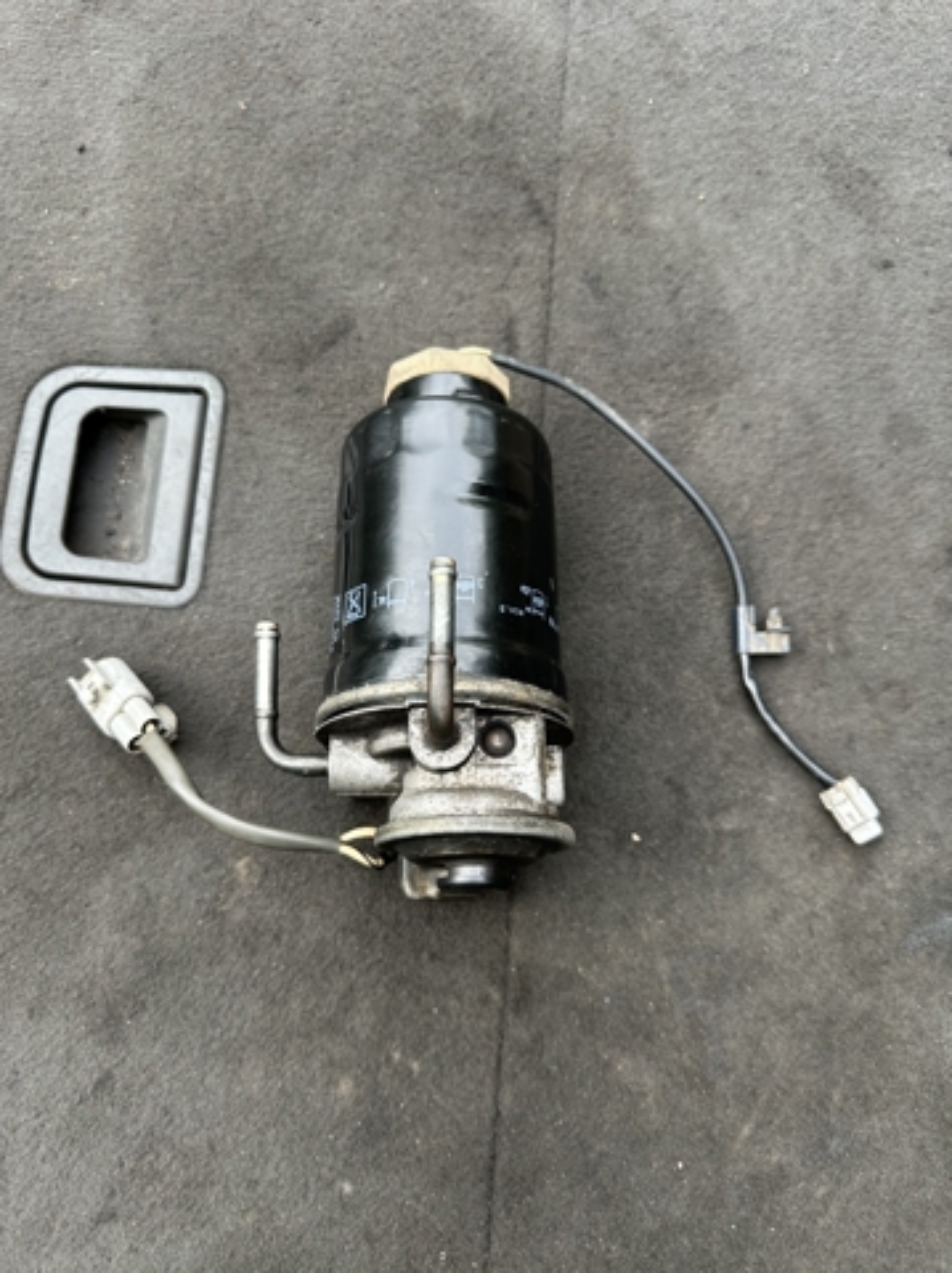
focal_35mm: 24
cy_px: 636
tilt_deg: -79.4
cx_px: 476
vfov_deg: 71.7
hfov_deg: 56.7
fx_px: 882
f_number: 1.78
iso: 80
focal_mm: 6.86
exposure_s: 1/268
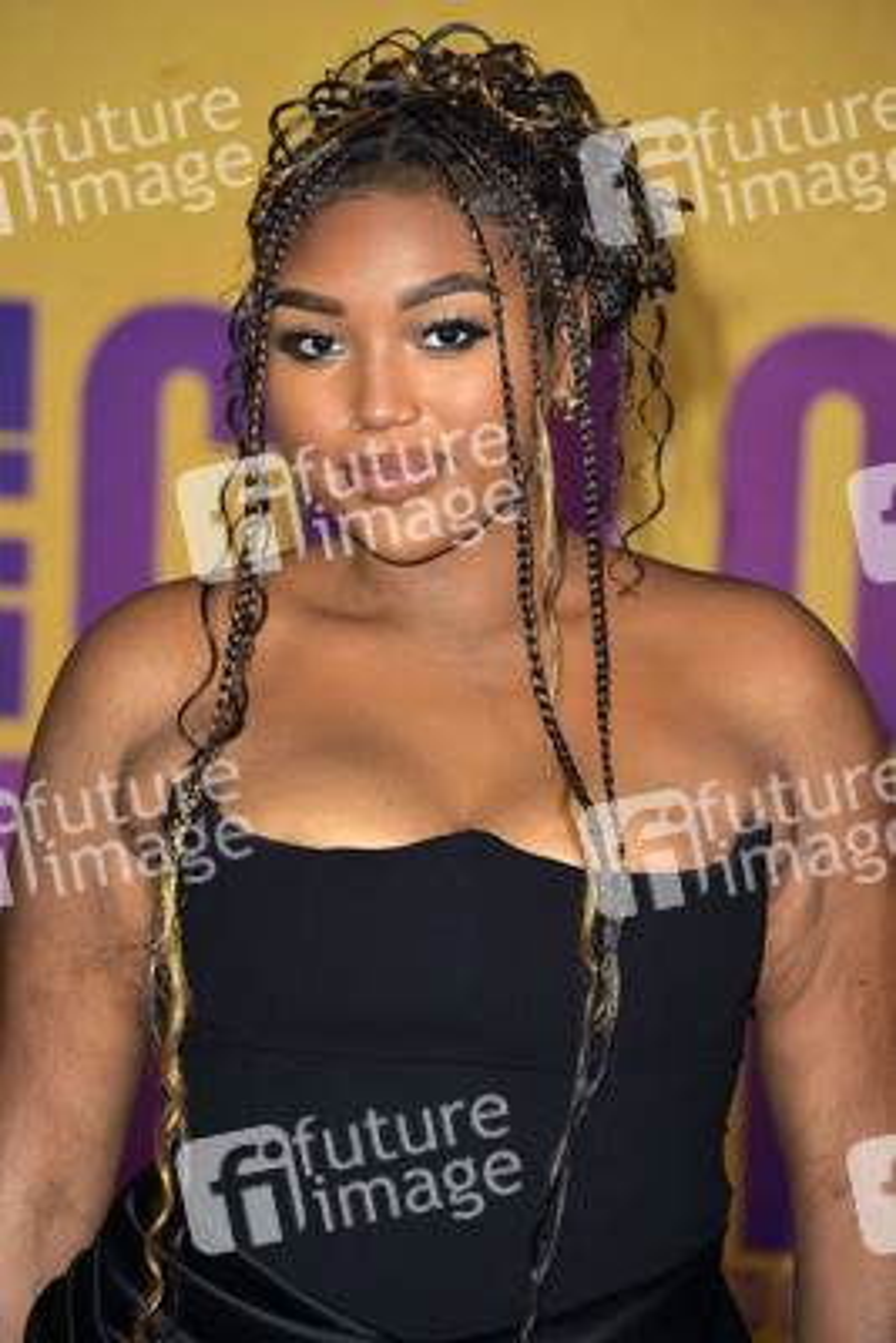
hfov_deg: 8.6
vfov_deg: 12.8
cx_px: 448
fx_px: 5968
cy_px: 672
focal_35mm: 160
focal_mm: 160
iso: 320
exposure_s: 1/250
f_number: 6.3
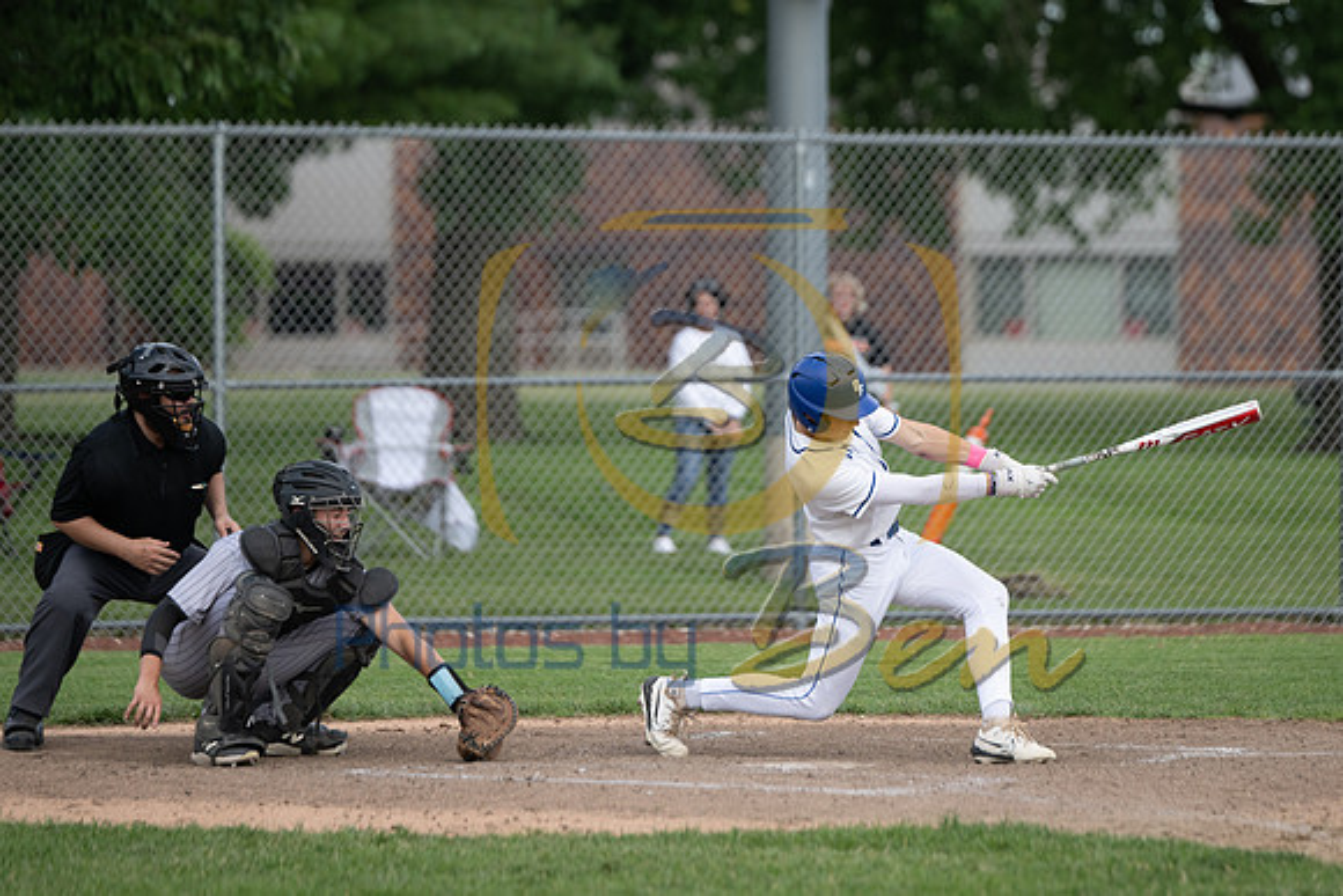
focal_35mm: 273
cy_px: 285
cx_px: 757
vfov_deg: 5.0
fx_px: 10180
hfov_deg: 7.5
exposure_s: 1/1600
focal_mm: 200
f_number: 2.8
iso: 320
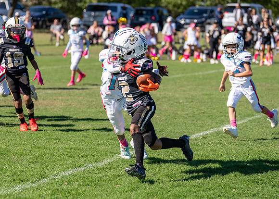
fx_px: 967
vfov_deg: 11.8
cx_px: 106
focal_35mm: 122
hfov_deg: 16.4
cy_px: 97
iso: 160
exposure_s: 1/2500
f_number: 2.8
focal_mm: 88
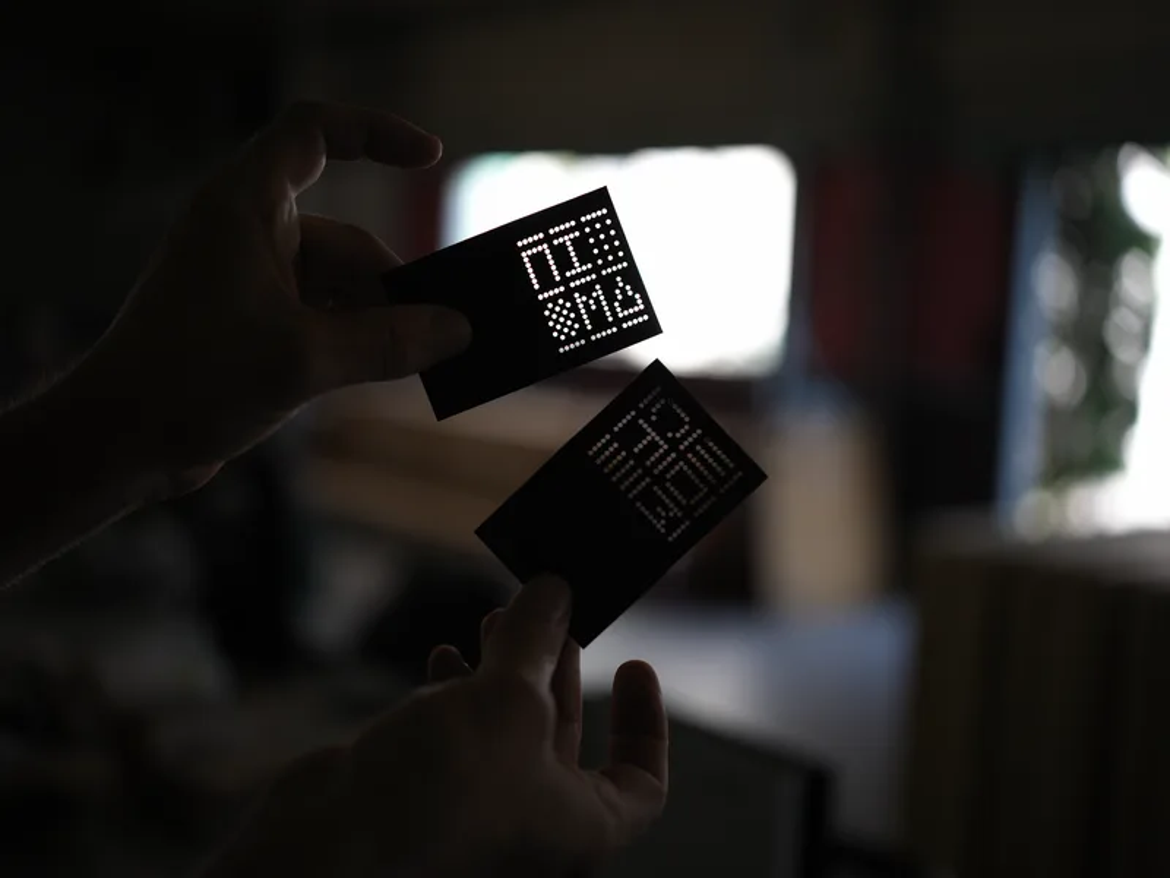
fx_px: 1453
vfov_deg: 33.6
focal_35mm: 43
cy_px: 439
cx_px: 585
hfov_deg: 43.9
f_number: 2.5
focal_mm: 55
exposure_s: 1/80
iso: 100
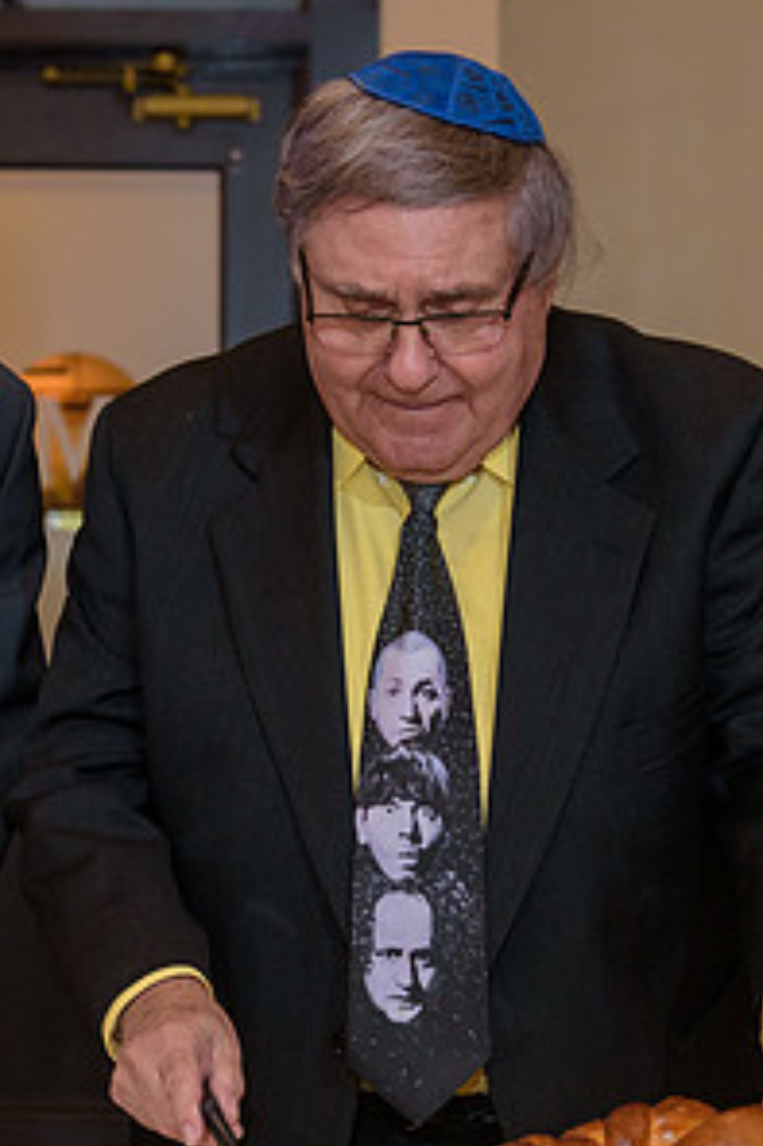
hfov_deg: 14.5
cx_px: 341
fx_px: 2992
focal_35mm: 94
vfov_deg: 21.7
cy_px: 660
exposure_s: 1/125
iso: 1600
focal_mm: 48
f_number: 3.2
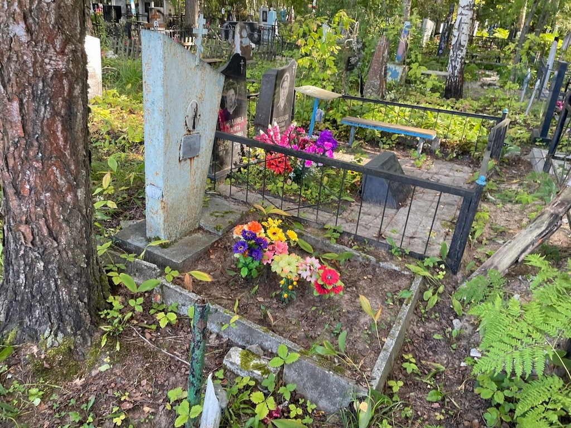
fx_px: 429
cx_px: 286
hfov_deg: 67.3
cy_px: 214
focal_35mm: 26
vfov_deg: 53.1
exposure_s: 1/121
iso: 64
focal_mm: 4.2
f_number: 1.6
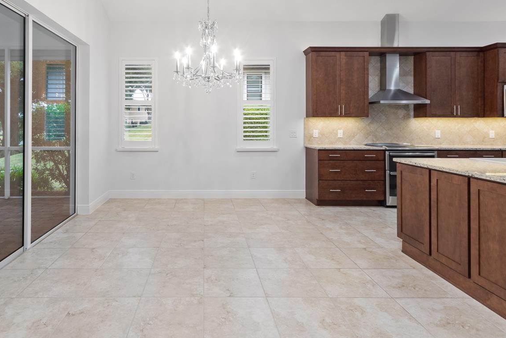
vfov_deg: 58.6
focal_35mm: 21
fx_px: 295
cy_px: 122
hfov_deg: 80.3
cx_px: 204
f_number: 7.1
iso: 320
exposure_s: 1/4
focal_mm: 10
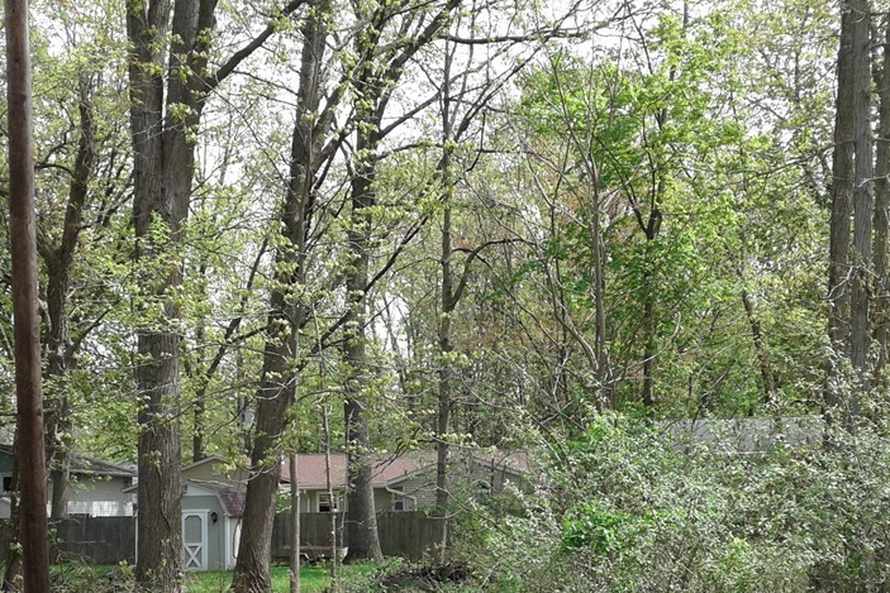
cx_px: 439
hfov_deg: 39.6
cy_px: 470
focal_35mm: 50
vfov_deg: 26.5
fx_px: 1236
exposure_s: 1/575
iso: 50
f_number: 2.2
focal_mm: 3.3
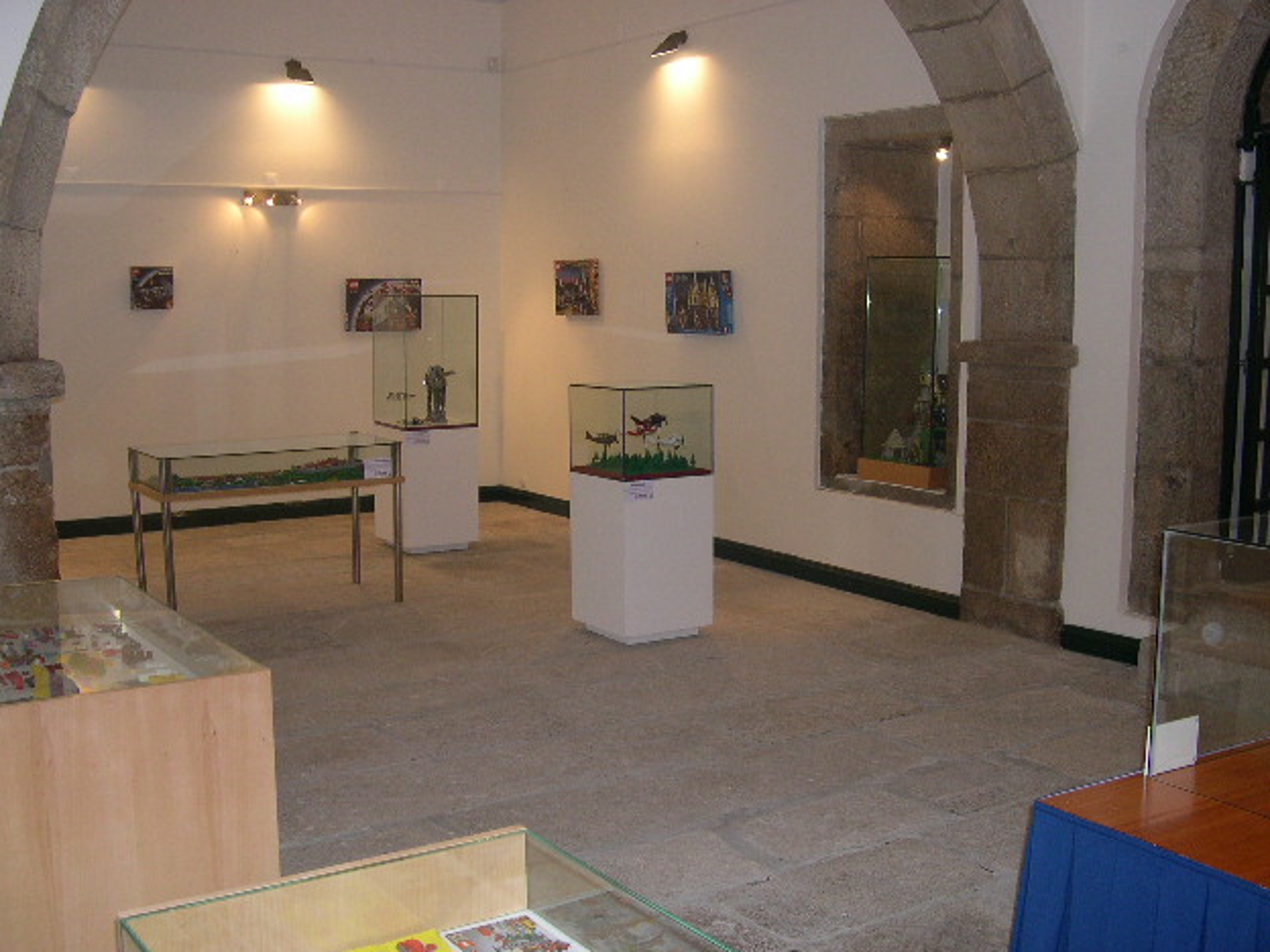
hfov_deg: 47.9
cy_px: 484
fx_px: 1431
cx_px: 647
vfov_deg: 36.8
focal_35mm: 39
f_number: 2.8
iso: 178
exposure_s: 1/60
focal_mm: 8
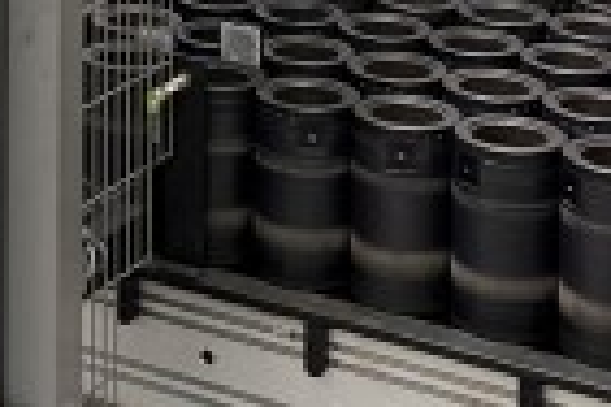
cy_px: -398
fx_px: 1952
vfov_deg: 10.9
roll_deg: +0.5
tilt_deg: -5.1
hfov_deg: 17.4
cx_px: 9
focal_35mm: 115
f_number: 1.6
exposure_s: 1/50
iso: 80
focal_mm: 5.1
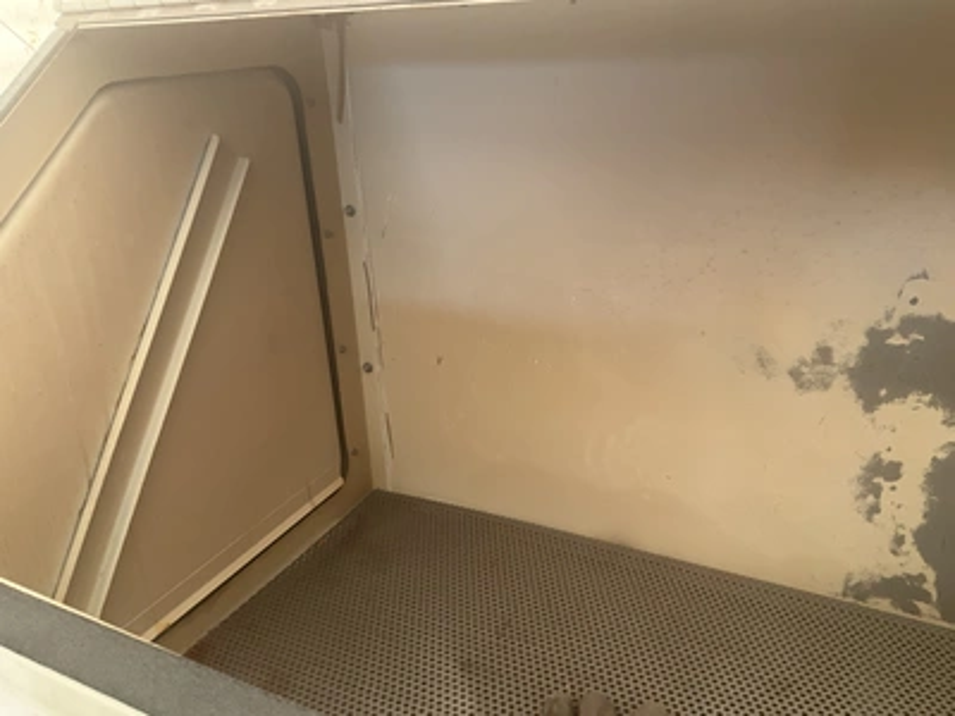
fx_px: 800
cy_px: 358
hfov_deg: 61.7
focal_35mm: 29
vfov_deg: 48.2
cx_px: 478
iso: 64
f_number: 1.8
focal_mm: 3
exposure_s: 1/100
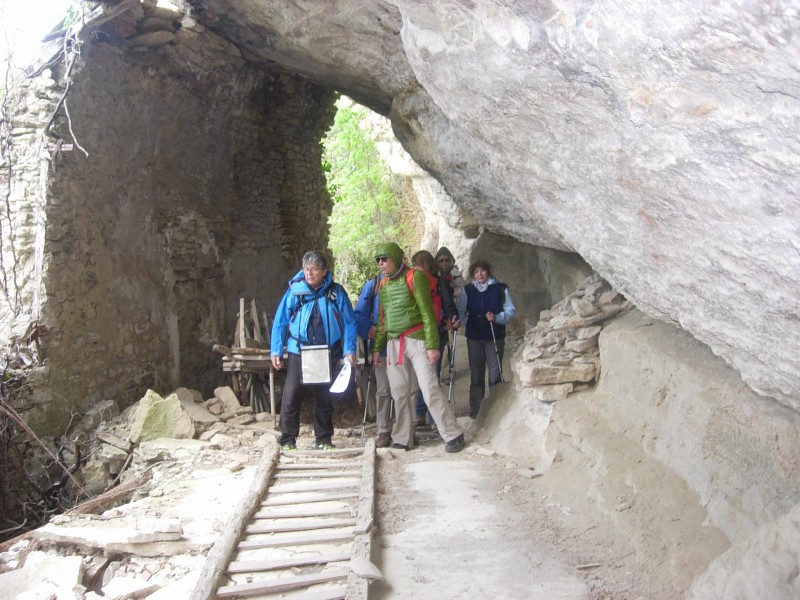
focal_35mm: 38
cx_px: 400
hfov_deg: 49.0
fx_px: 878
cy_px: 300
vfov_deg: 37.7
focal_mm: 7.8
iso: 81
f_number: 2.8
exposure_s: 1/34.8
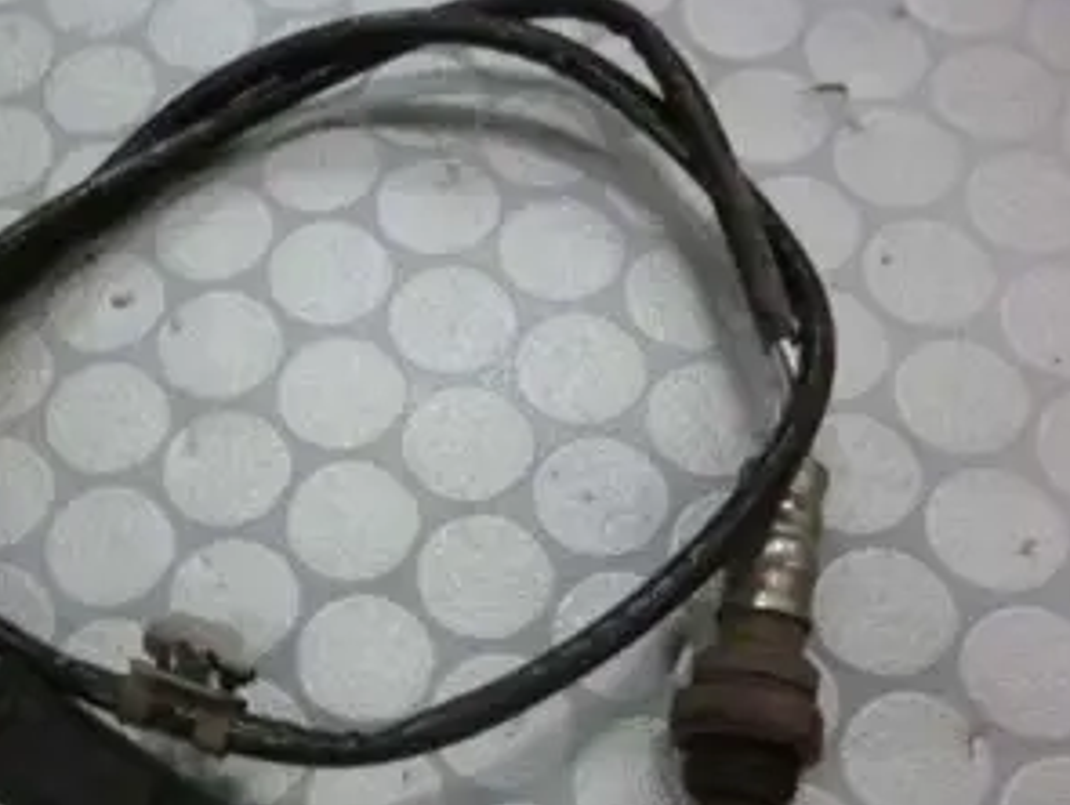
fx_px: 1207
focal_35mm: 39
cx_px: 316
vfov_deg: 36.2
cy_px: 587
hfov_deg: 46.7
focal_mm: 4.3
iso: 800
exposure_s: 1/80
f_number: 2.5
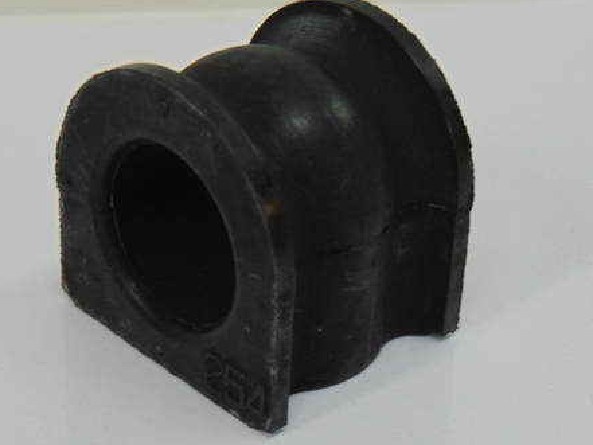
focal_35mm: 103
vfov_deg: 14.3
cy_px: 297
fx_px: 1765
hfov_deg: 19.0
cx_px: 198
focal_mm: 12.8
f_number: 3.7
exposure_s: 1/30
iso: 200
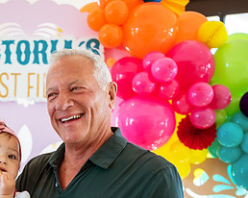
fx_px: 543
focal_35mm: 74
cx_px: 21
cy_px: 176
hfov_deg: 24.9
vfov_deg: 20.3
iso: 500
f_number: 2
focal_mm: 35
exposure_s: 1/320
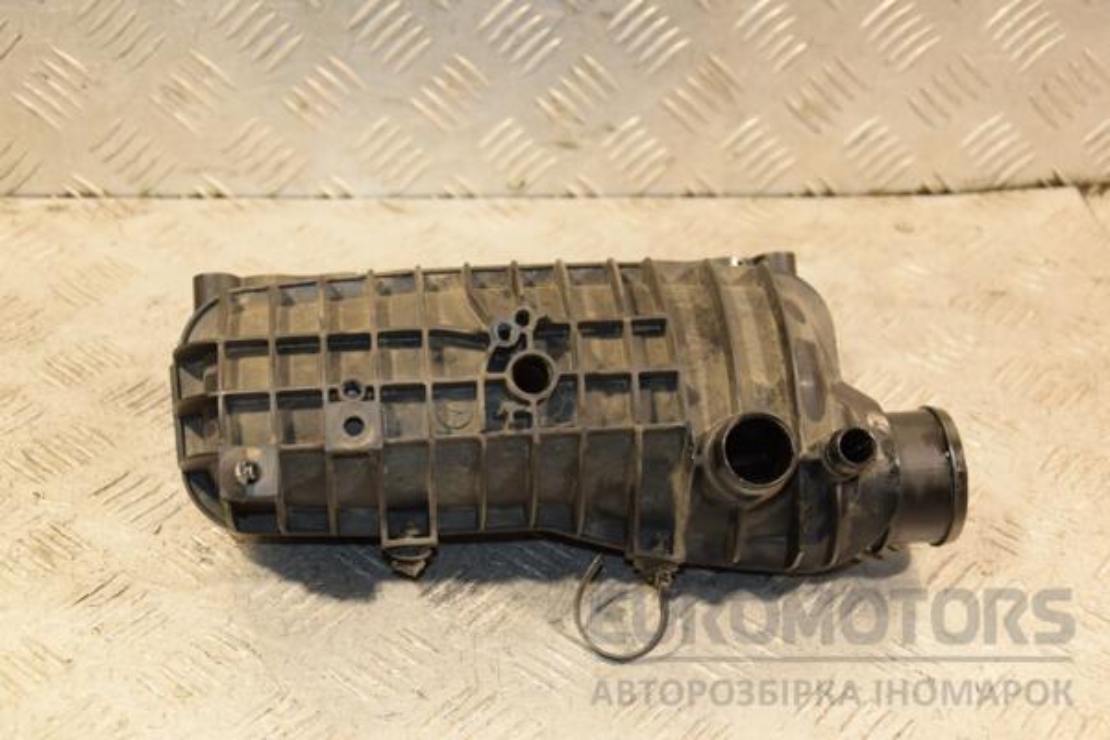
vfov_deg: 23.8
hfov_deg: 35.1
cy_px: 370
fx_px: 1757
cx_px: 555
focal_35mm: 57
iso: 800
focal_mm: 38
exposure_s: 1/125
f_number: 5
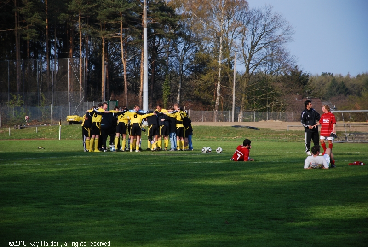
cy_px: 124
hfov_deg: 13.0
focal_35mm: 158
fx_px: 1612
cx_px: 184
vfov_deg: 8.7
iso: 200
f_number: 5.6
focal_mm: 105
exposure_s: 1/500
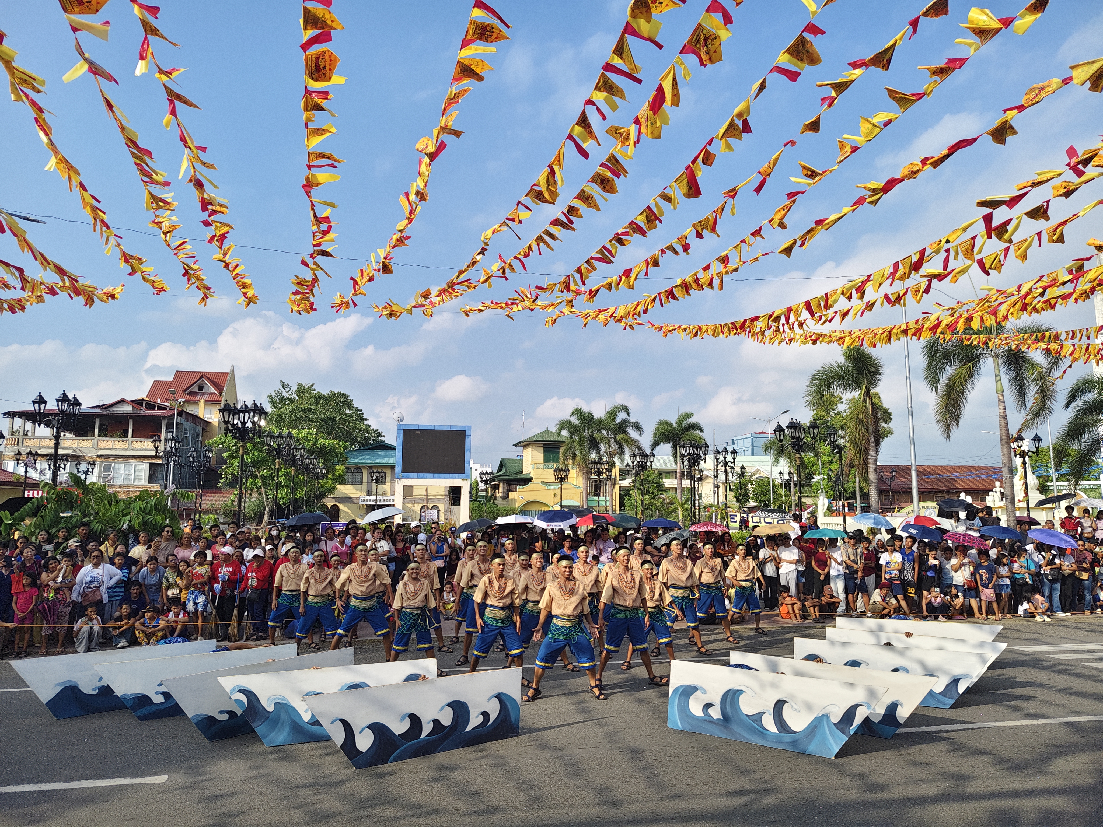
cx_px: 552
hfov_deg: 71.6
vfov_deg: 56.8
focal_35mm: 24
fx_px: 765
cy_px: 414
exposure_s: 1/456
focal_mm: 5.56
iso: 50
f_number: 1.88
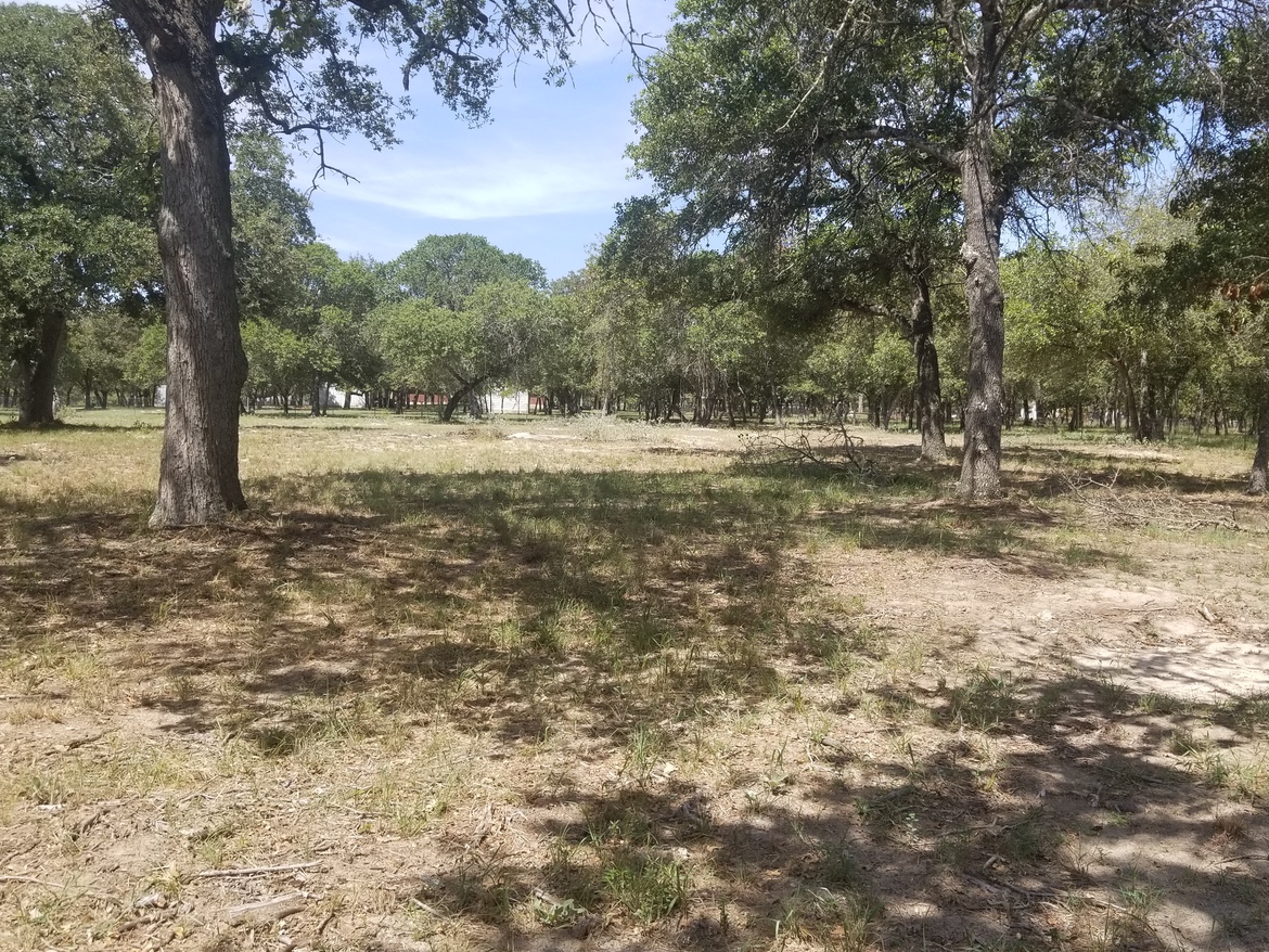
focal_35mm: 32
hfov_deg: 56.4
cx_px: 751
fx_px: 1173
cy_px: 514
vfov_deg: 44.1
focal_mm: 4.25
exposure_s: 1/1248
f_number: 1.7
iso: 50
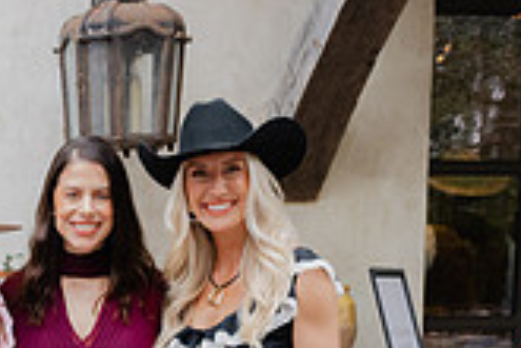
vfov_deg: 12.9
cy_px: 482
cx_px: -63
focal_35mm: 102
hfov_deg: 19.1
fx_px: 1476
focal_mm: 29
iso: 900
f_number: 5.6
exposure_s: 1/160
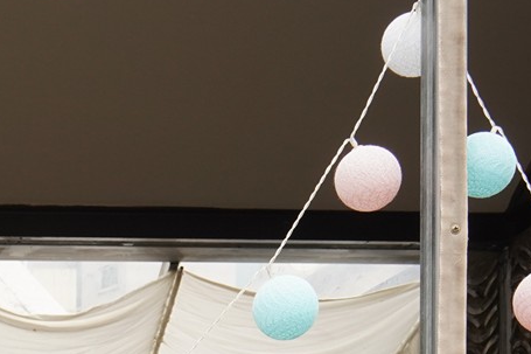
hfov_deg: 12.6
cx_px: -294
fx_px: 2271
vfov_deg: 8.4
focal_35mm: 154
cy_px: 764
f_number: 10
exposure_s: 1/100
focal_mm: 35
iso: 640
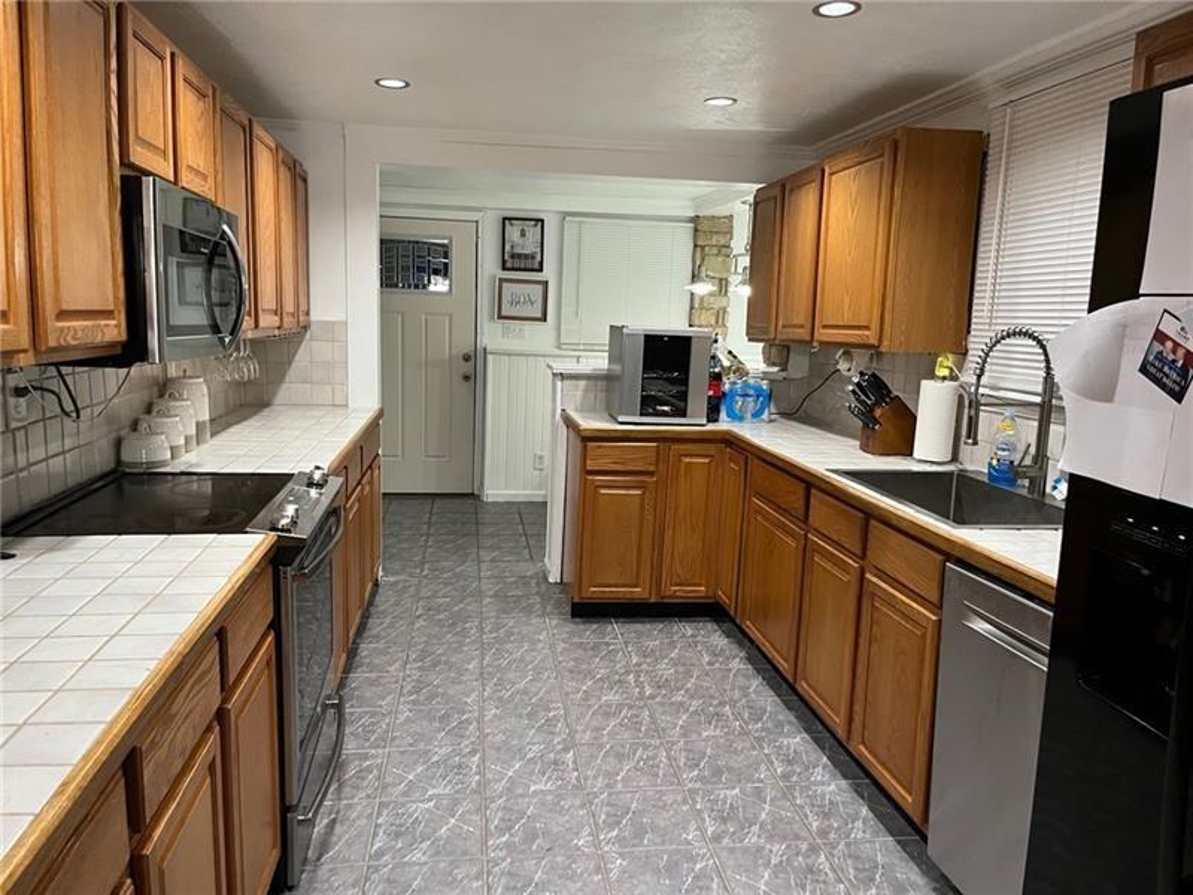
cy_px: 448
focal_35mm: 26
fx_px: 896
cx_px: 596
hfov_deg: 67.3
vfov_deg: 53.1
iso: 320
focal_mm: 5.1
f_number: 1.6
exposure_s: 1/60
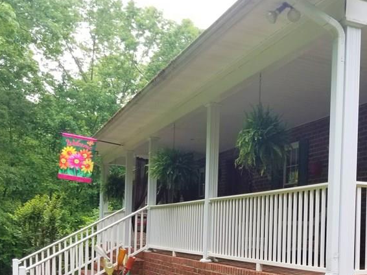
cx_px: 304
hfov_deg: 38.6
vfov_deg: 30.0
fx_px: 498
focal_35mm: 47
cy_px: 226
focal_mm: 4.25
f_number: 1.7
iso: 50
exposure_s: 1/175
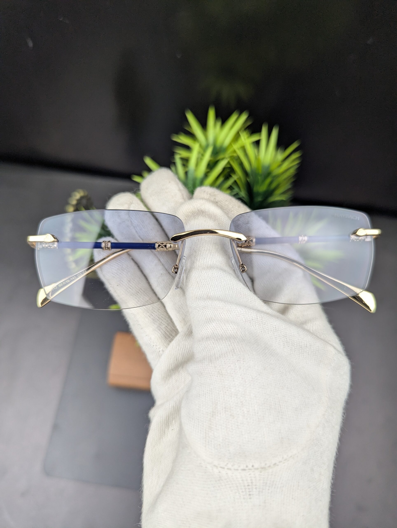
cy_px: 264
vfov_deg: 71.5
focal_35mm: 24
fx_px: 366
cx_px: 198
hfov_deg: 56.9
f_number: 1.85
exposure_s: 1/100
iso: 58
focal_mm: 6.81
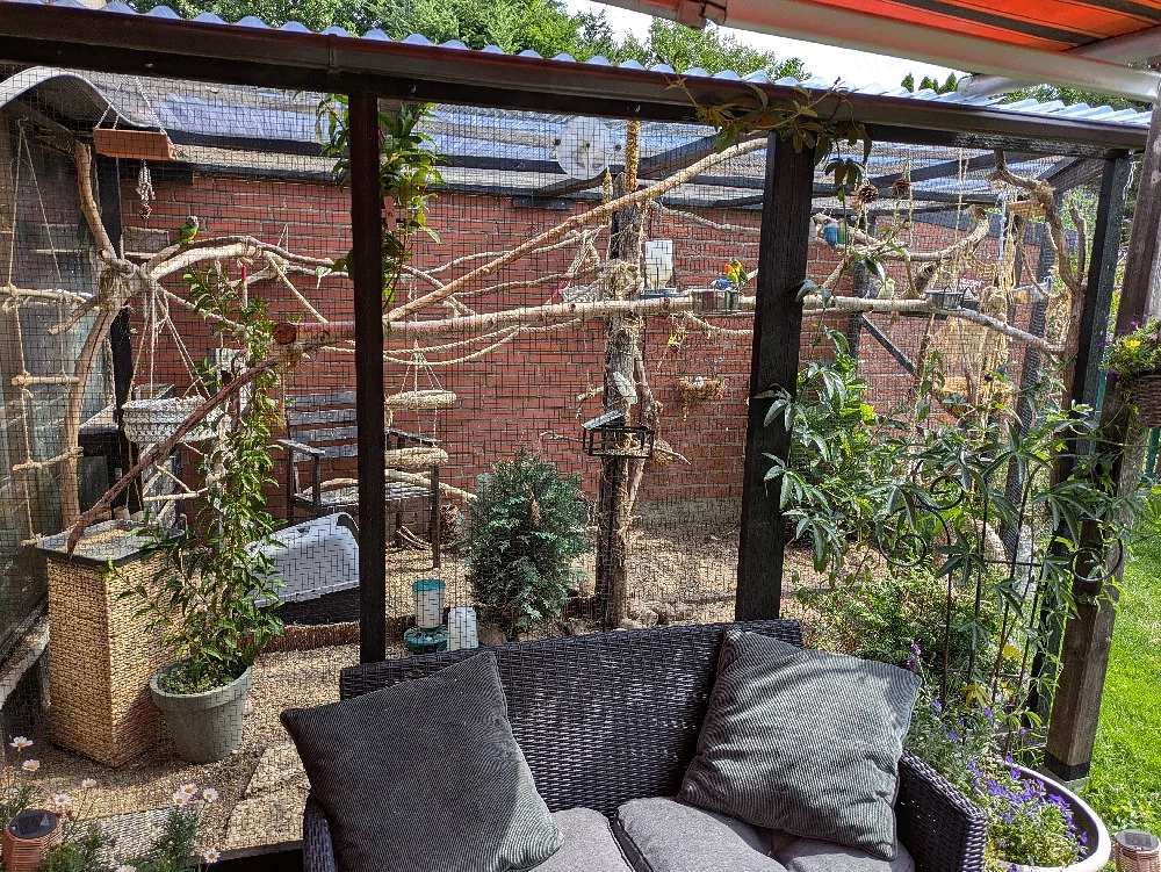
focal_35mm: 25
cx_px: 580
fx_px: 839
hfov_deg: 69.4
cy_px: 436
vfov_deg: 54.9
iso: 44
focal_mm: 5.43
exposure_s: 1/455
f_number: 1.89
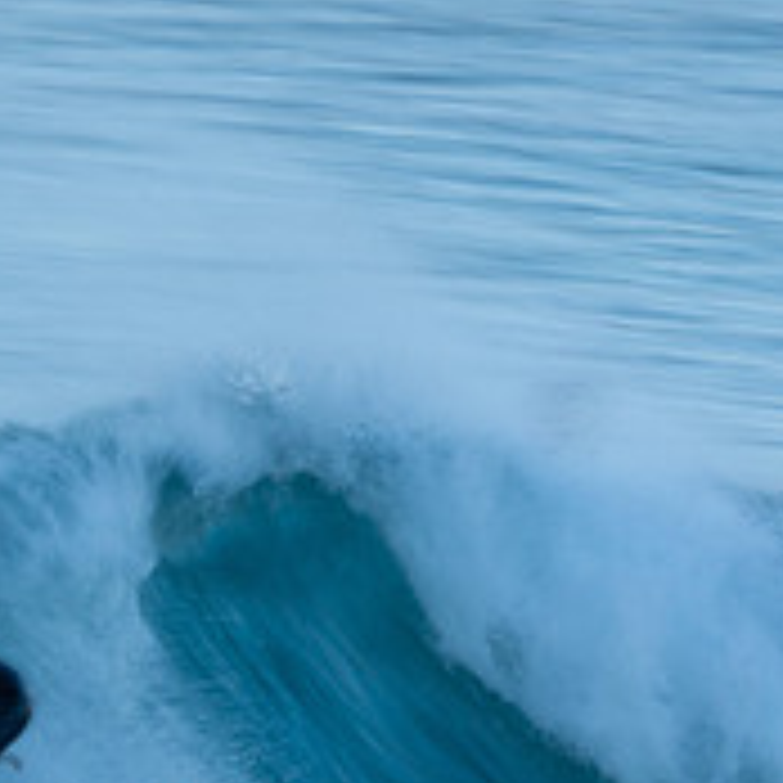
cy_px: 785
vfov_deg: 0.8
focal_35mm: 2126
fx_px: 54407
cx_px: -45
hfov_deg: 0.8
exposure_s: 1/20
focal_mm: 500
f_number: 18
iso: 100
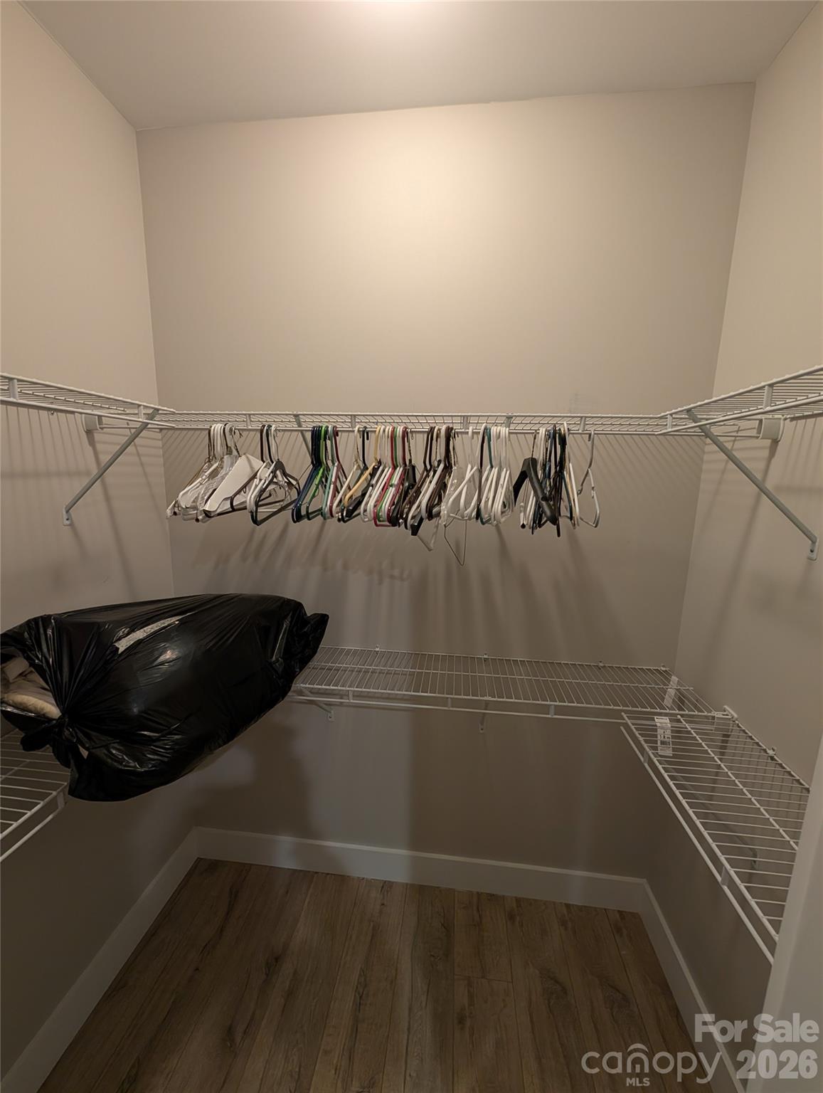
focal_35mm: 12
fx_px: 379
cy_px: 546
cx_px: 412
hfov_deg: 94.7
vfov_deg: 110.4
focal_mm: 2.02
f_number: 1.7
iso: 85
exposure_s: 1/24
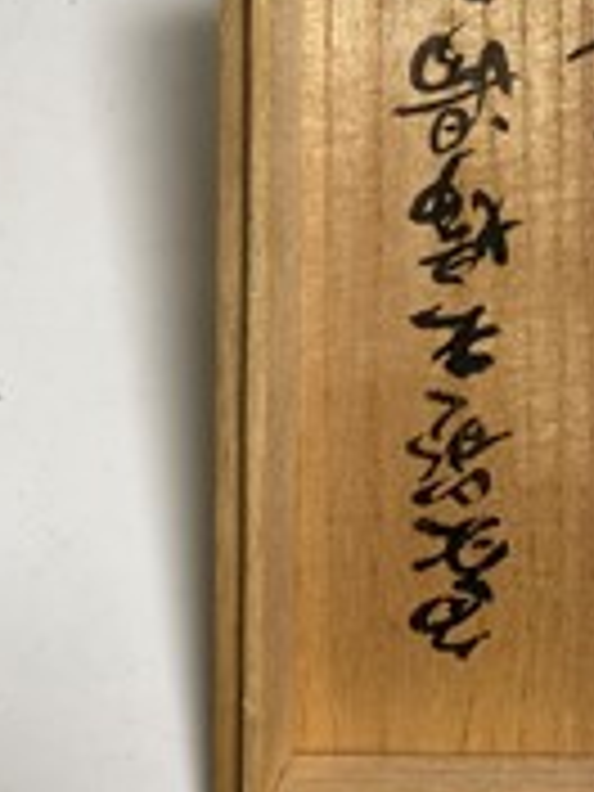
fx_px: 1350
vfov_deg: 32.0
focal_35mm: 59
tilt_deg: -52.9
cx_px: 621
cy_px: 184
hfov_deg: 23.6
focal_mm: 4.25
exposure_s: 1/115
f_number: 1.8
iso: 32
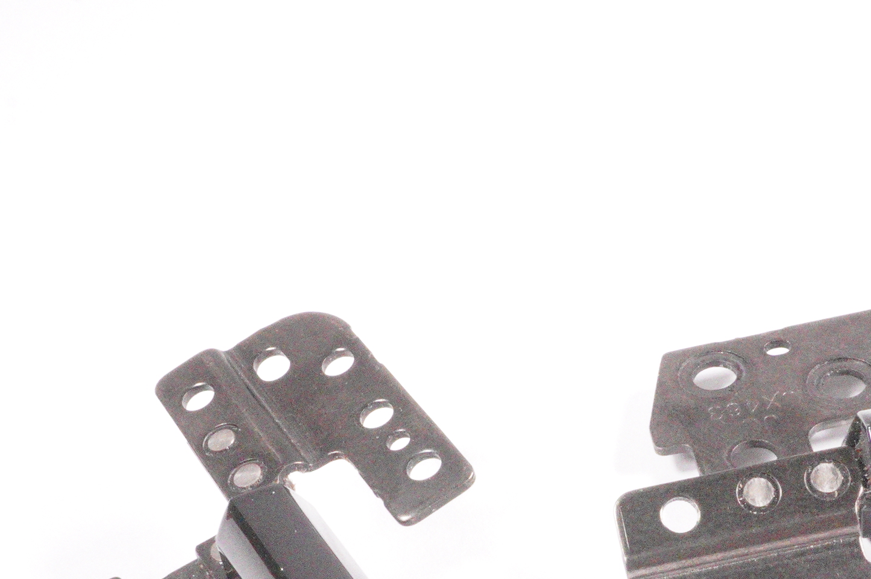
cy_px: 568
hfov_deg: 25.9
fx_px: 1887
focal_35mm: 78
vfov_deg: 17.1
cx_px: 580
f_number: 22
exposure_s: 1/200
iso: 12800
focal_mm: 25
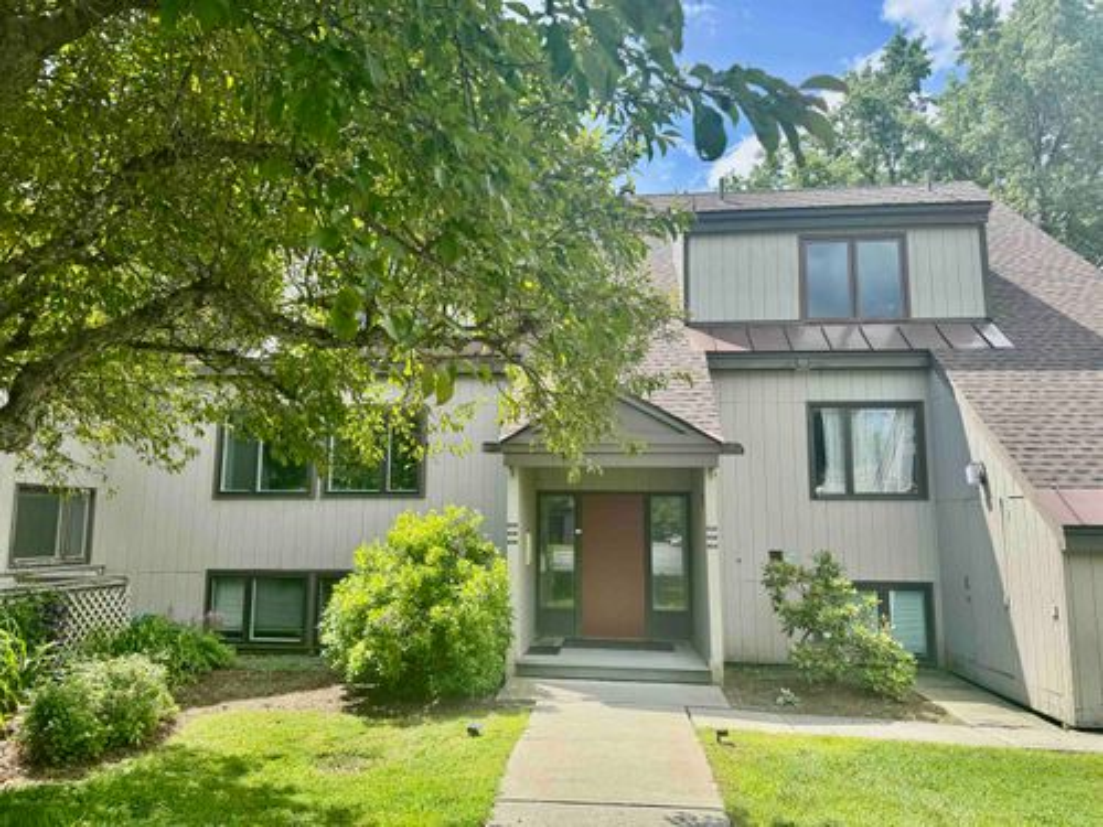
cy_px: 414
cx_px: 552
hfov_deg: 71.6
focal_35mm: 24
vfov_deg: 56.8
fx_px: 765
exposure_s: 1/1425
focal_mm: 6.76
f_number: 1.78
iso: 80
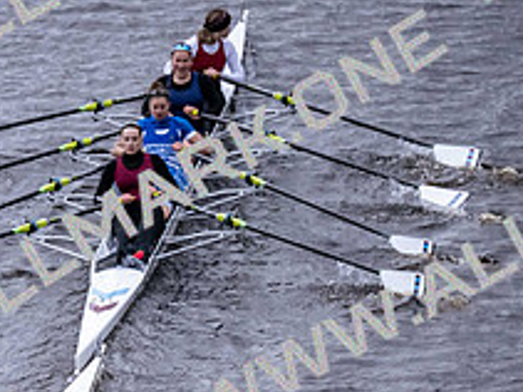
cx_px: 7
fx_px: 7973
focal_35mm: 528
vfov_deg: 2.8
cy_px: 475
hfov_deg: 3.8
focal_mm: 200
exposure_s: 1/2000
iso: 3600
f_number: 2.8
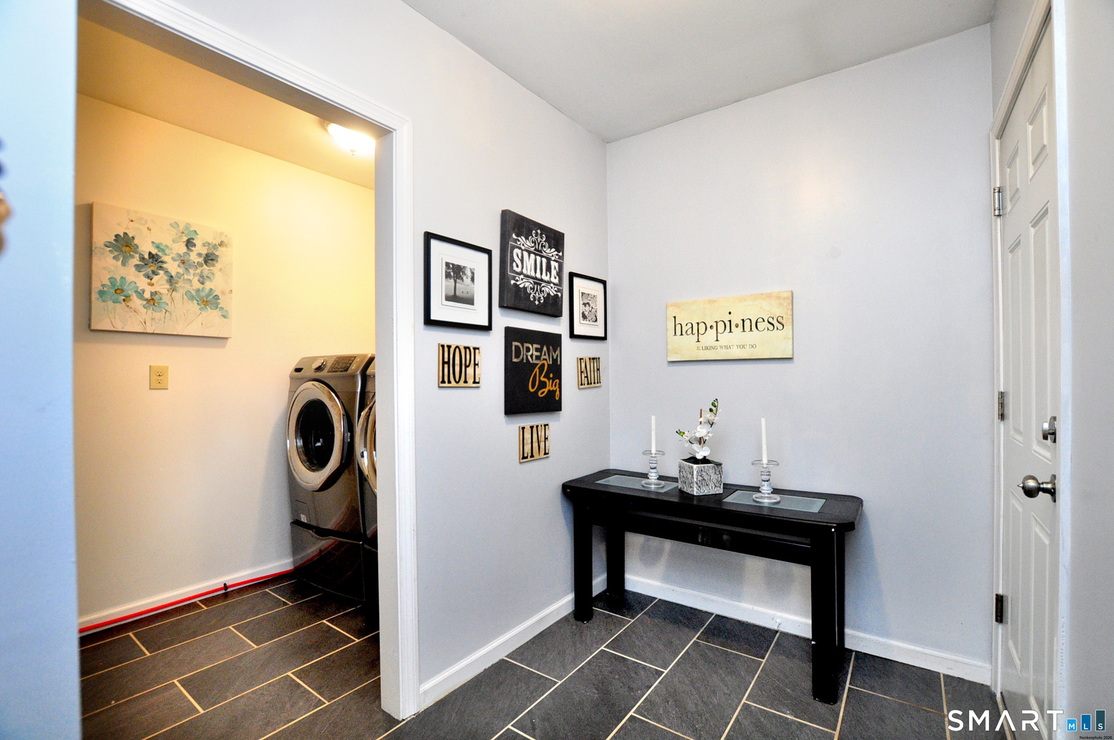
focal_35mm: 15
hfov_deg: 100.5
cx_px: 557
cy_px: 370
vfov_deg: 77.2
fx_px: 464
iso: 1250
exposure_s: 1/15
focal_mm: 10
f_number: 5
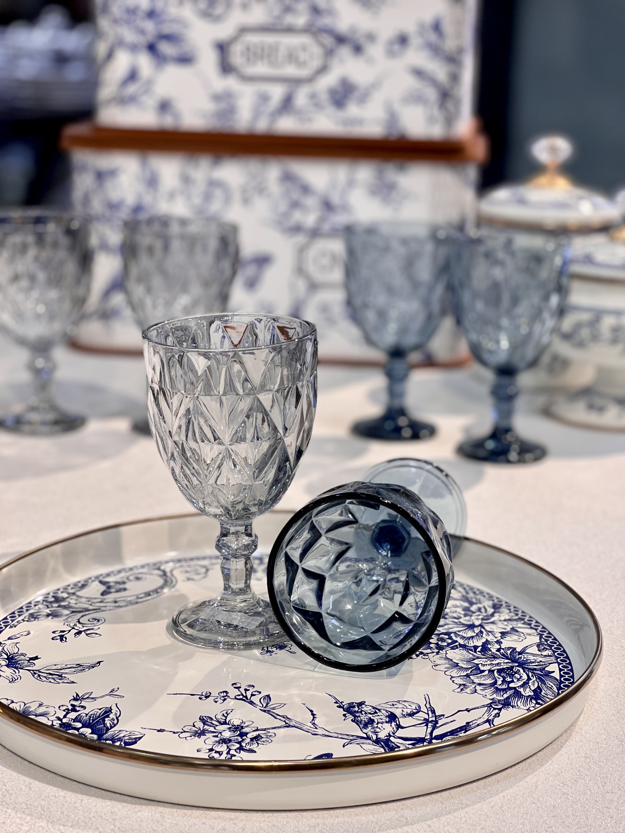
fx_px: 1541
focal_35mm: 64
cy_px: 416
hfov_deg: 22.9
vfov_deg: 30.3
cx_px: 312
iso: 50
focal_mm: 7.5
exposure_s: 1/100
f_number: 2.2
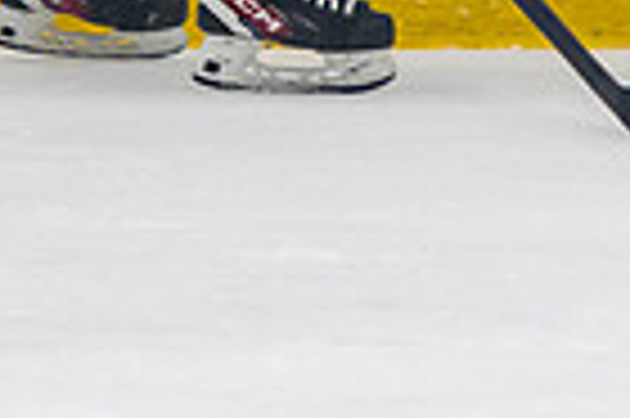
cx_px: 600
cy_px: -308
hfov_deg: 1.8
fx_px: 20259
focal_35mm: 1159
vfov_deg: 1.2
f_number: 3.2
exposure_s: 1/640
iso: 2000
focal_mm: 140
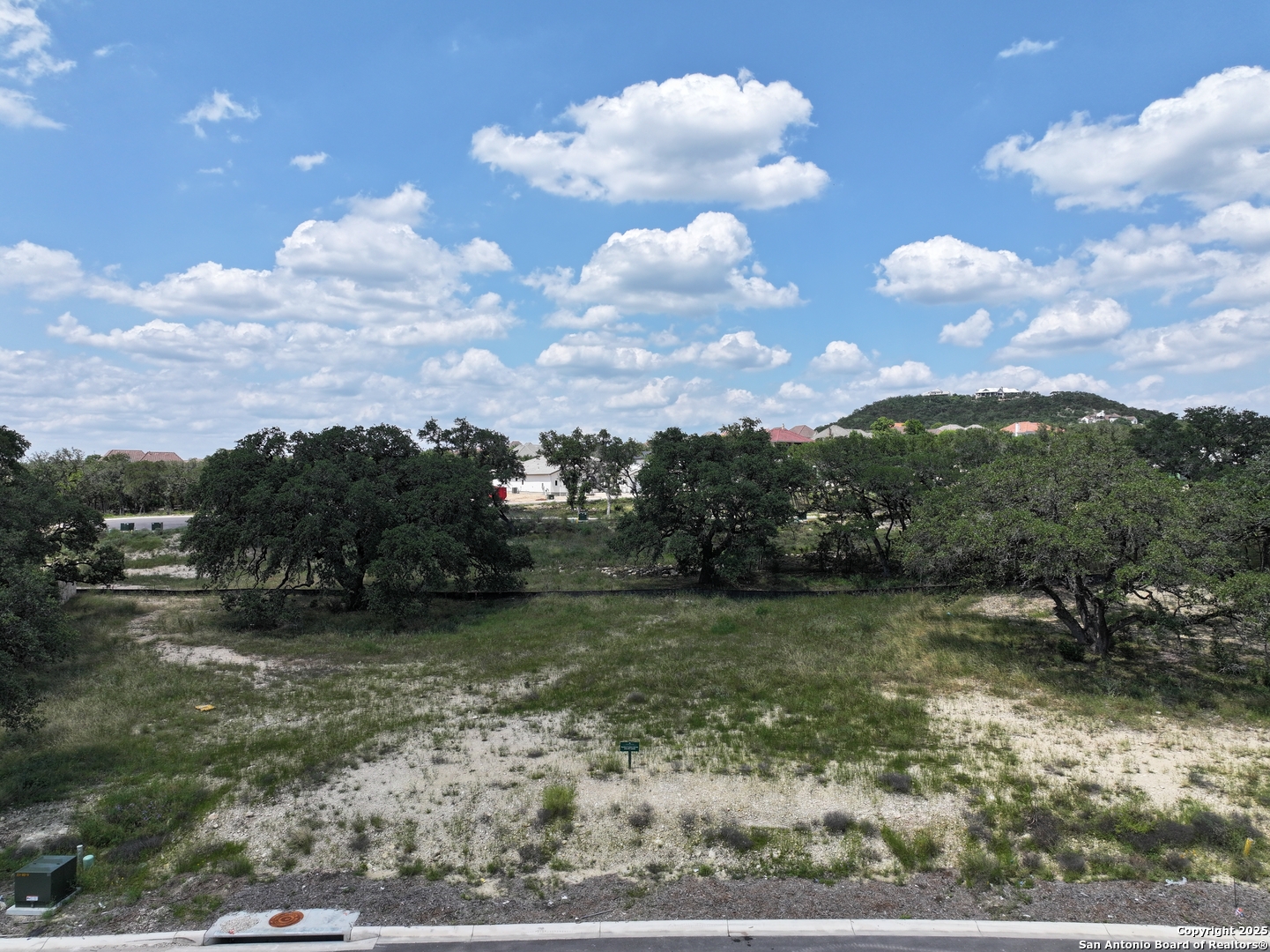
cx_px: 635
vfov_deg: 56.8
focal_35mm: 24
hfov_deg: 71.6
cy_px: 476
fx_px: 880
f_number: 2.8
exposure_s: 1/2000
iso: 130
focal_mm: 12.29
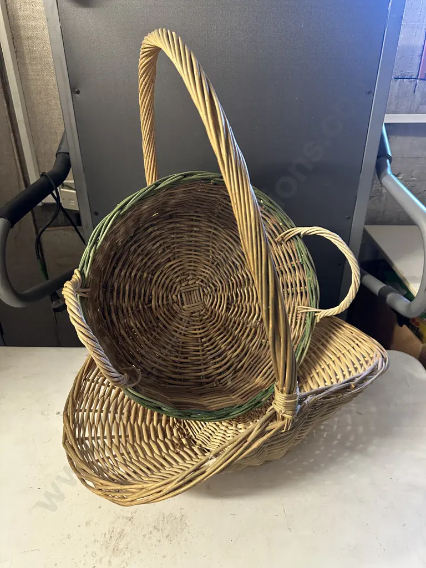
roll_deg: +0.1
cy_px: 284
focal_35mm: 24
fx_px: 394
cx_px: 213
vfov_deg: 71.6
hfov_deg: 56.8
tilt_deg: -28.8
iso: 500
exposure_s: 1/50
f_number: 1.78
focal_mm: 6.86
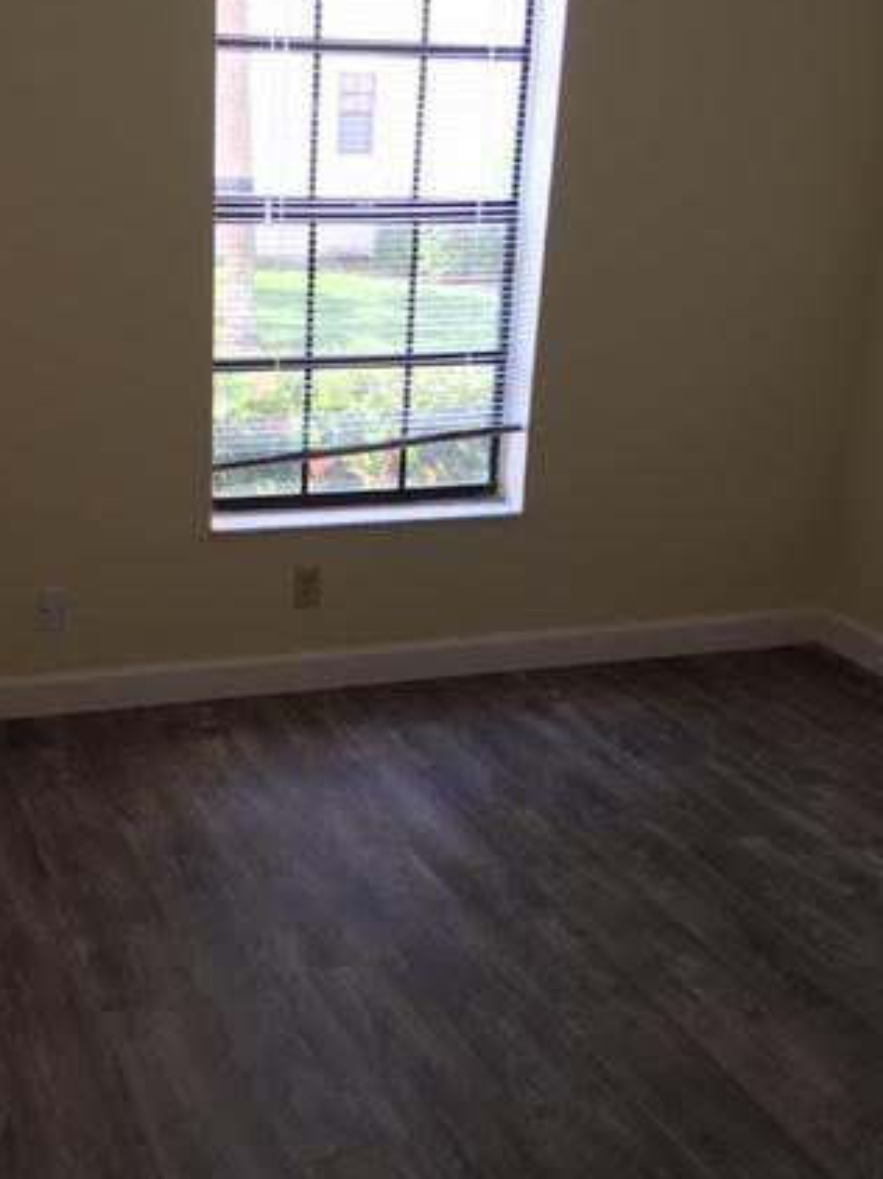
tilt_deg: -19.1
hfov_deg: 32.4
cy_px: 654
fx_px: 1498
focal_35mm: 44
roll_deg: -2.7
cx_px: 257
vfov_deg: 42.9
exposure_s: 1/40
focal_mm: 4.15
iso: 25
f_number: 2.2
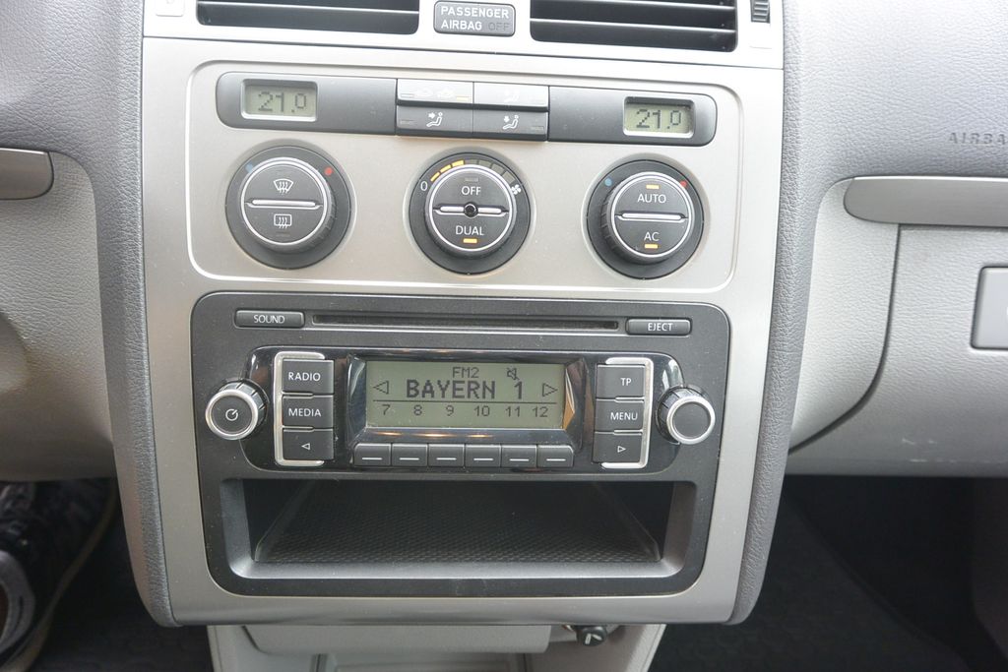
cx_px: 504
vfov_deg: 47.9
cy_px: 336
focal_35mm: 27
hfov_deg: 67.4
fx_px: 756
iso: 400
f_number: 3.5
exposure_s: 1/60
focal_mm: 10
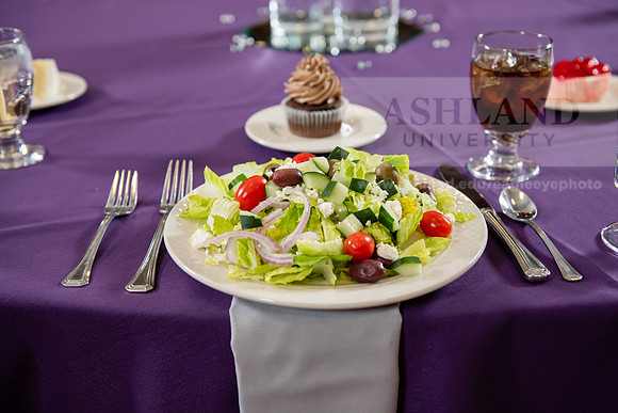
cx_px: 309
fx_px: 824
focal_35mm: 48
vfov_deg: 28.1
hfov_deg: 41.1
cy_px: 206
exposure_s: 1/160
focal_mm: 48
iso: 320
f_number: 3.5
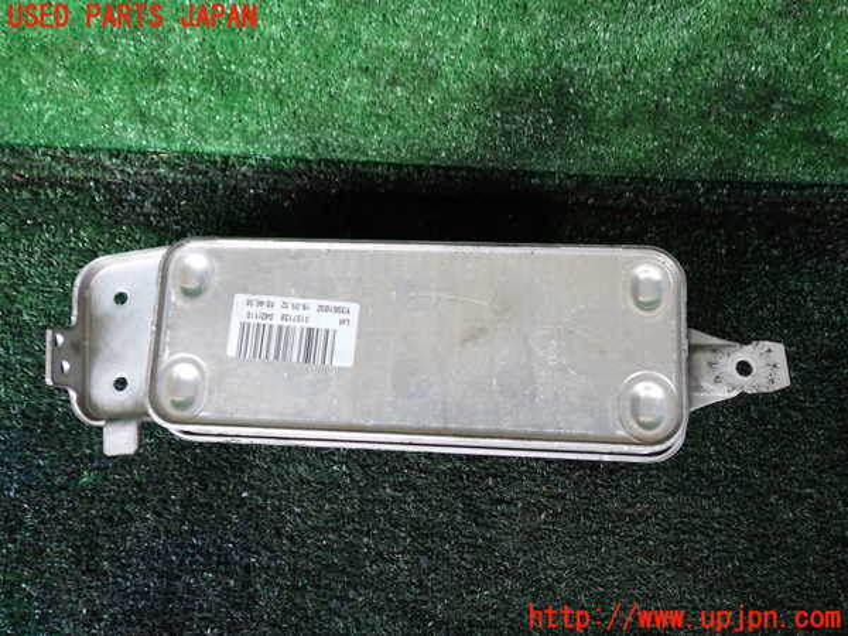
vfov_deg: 46.8
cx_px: 424
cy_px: 318
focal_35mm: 30
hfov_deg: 60.0
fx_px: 735
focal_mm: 5.4
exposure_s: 1/40
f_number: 2.3
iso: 200
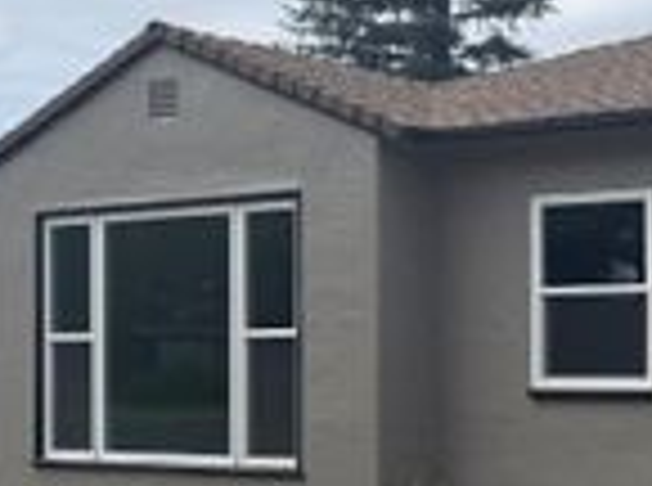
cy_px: 326
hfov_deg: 20.7
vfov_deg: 17.7
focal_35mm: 83
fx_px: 1559
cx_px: 931
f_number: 1.78
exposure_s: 1/5319
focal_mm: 6.76
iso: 80
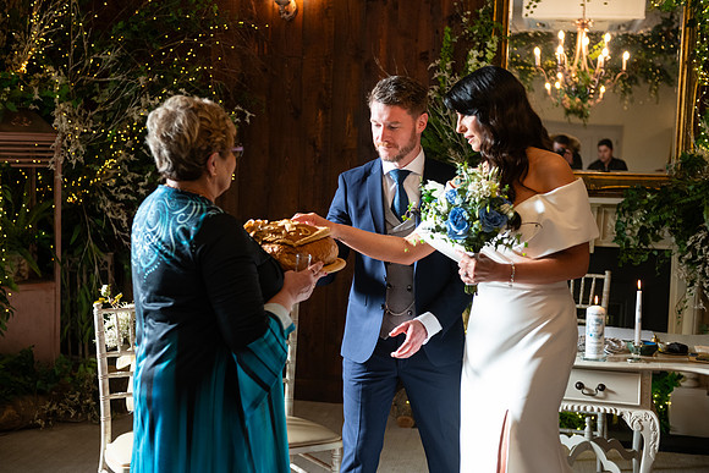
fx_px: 1024
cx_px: 354
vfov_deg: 26.0
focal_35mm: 52
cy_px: 236
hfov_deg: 38.2
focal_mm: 52
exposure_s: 1/160
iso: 800
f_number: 3.5
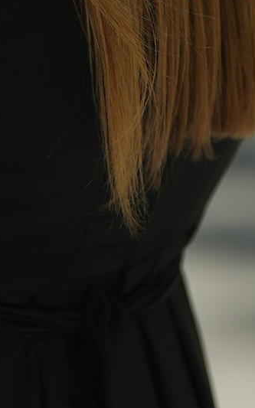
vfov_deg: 3.4
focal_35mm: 624
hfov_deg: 2.1
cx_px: 93
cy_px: -261
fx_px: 6940
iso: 100
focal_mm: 85
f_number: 1.4
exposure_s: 1/4000
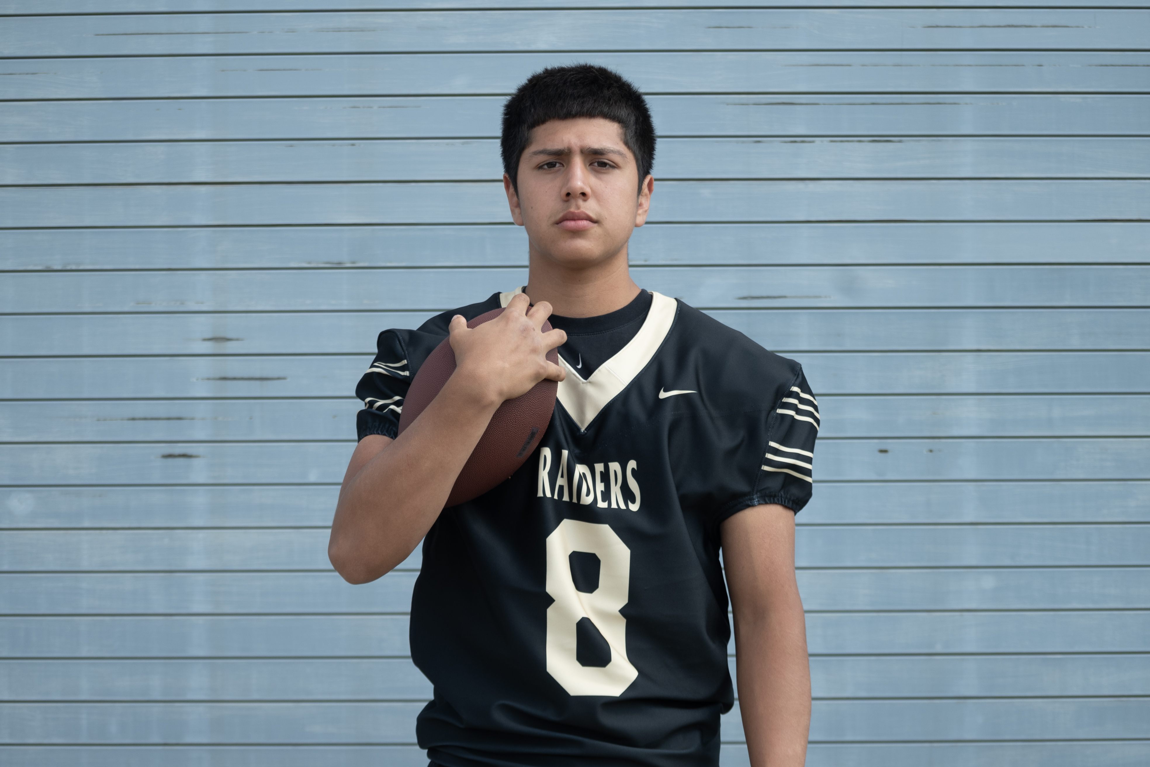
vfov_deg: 13.0
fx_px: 3354
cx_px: 575
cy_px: 384
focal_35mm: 105
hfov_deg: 19.5
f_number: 4.5
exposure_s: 1/400
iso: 100
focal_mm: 70
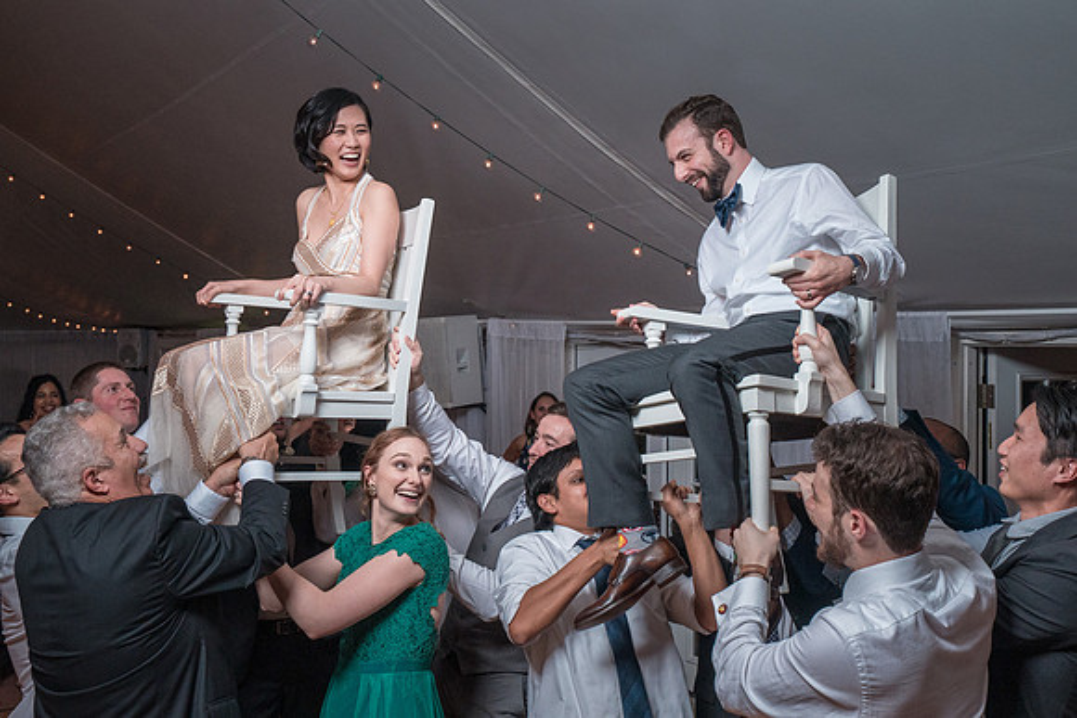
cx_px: 548
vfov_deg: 34.8
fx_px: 1147
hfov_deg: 50.3
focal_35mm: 38
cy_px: 335
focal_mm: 33
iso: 2000
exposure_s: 1/200
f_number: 5.6
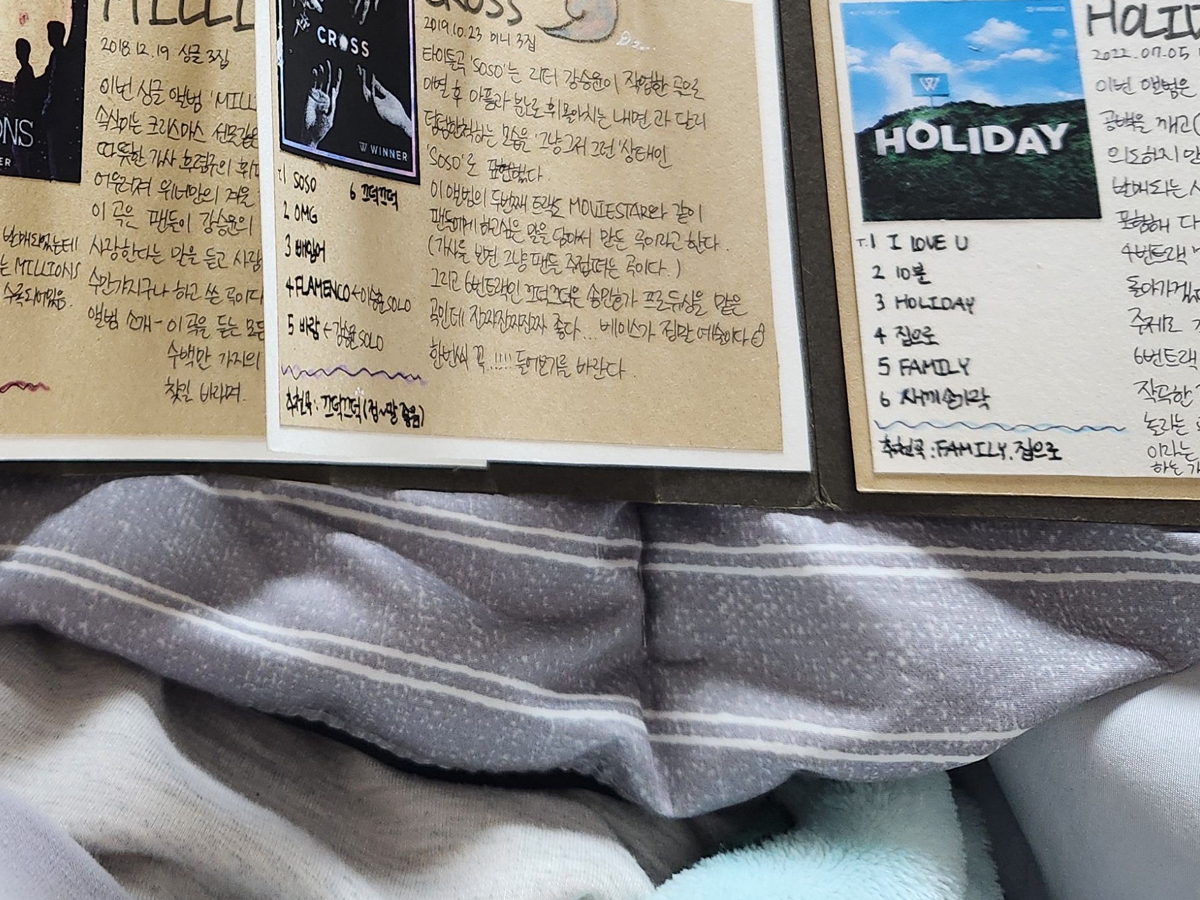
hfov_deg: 36.5
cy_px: -5
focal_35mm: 49
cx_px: 116
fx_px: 1698
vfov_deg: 27.9
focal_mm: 5.4
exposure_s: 1/120
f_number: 1.8
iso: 320
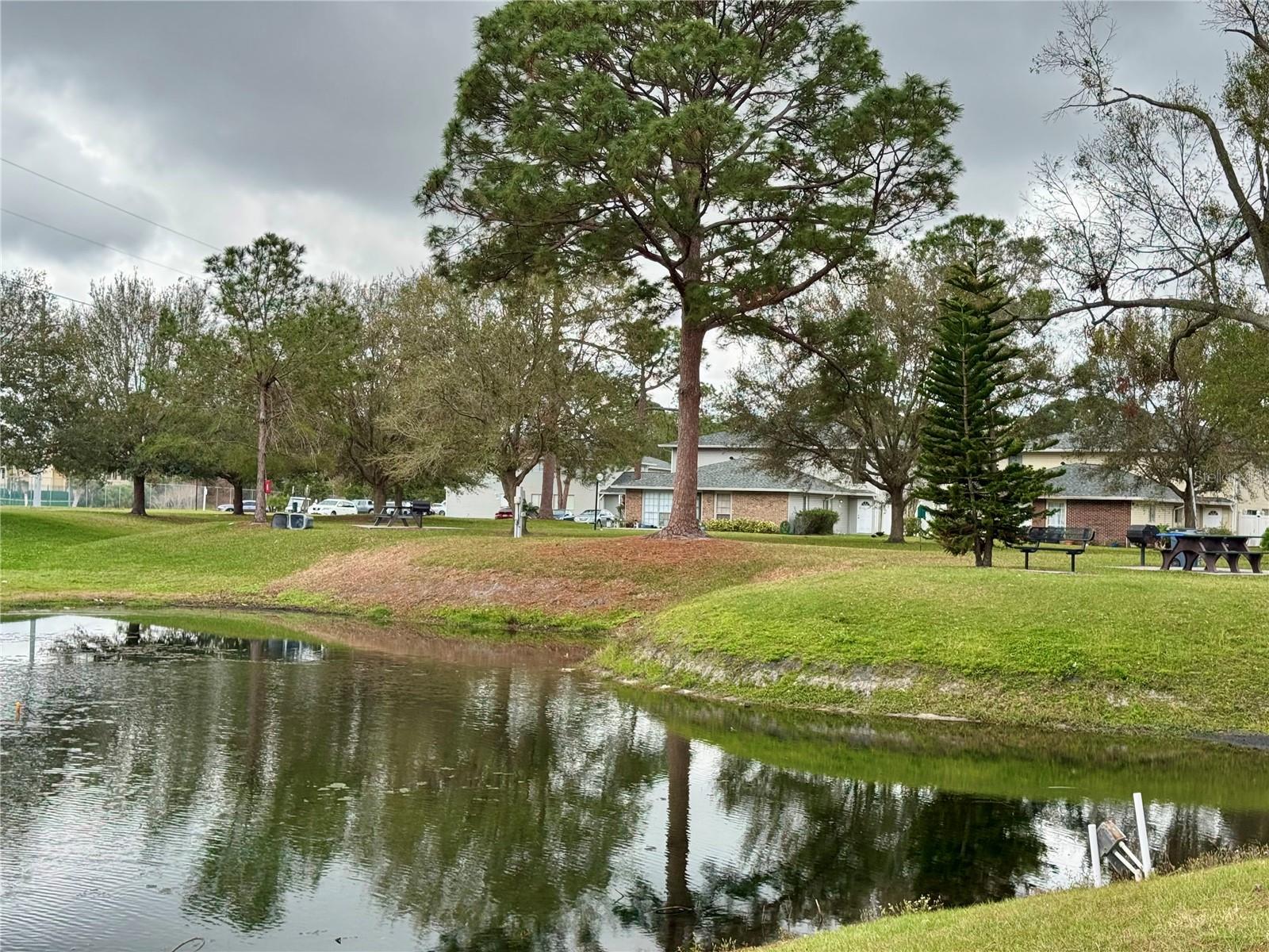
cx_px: 634
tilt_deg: +0.2
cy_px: 476
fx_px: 1760
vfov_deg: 30.3
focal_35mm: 48
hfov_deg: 39.7
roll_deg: -1.7
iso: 64
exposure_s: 1/995
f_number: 1.78
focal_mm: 6.76
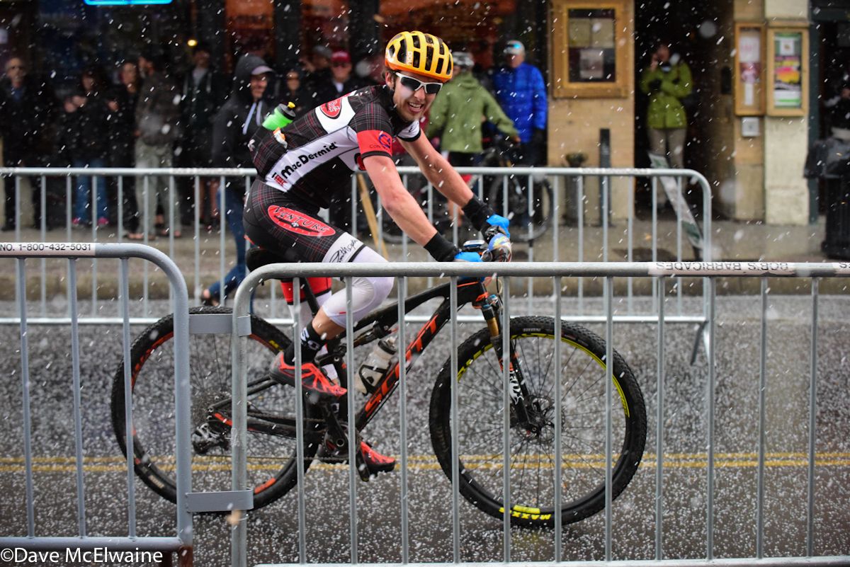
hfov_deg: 22.6
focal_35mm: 90
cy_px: 284
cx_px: 425
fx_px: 2126
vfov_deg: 15.2
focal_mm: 90
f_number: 2.8
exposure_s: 1/1000
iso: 5000
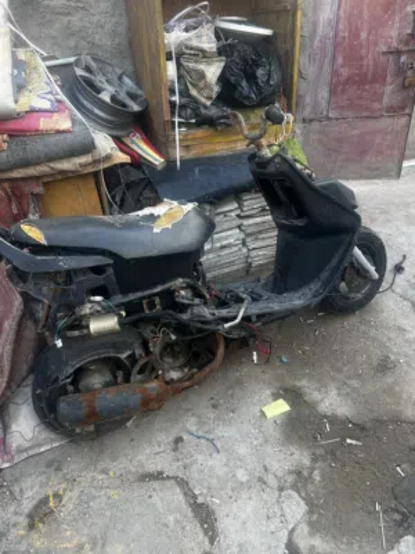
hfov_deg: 53.1
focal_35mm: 26
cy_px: 277
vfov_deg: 67.3
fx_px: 416
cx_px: 208
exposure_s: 1/163
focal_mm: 5.7
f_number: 1.5
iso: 50
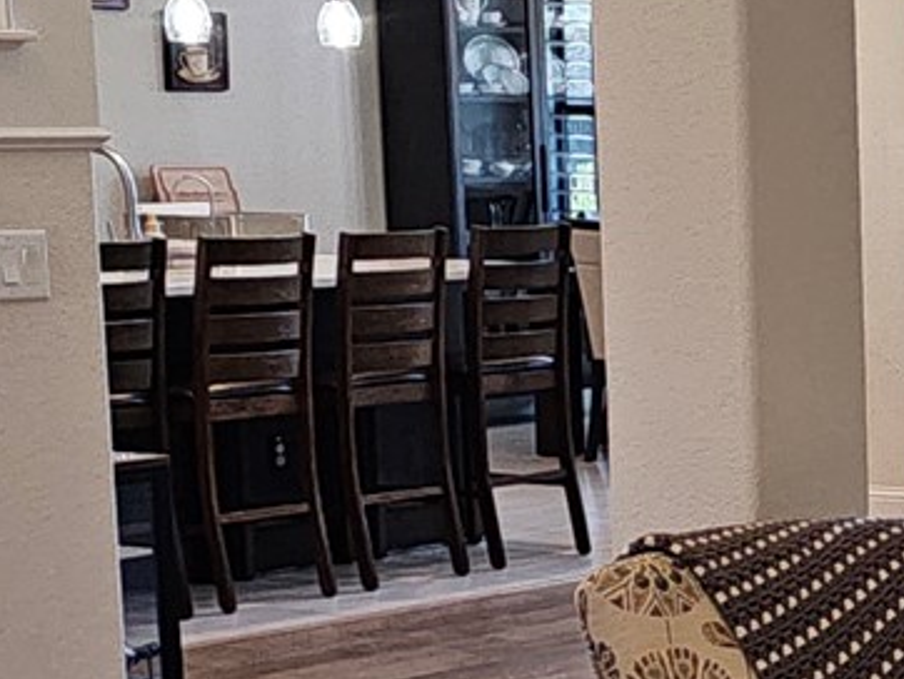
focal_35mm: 130
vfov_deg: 11.3
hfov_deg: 14.0
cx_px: 1448
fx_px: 3397
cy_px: 724
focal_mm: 6.3
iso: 125
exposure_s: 1/60
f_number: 1.7
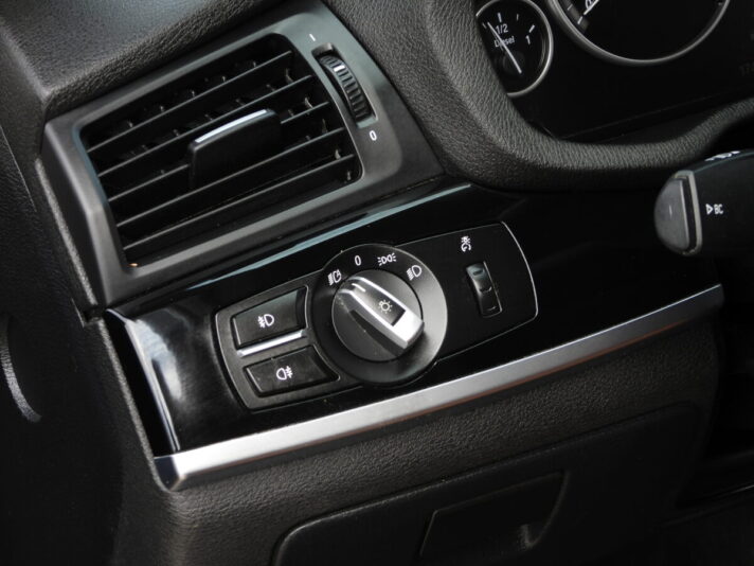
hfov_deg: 23.0
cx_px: 377
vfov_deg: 17.4
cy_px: 283
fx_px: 1851
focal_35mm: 85
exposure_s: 1/160
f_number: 3.5
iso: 100
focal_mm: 15.3
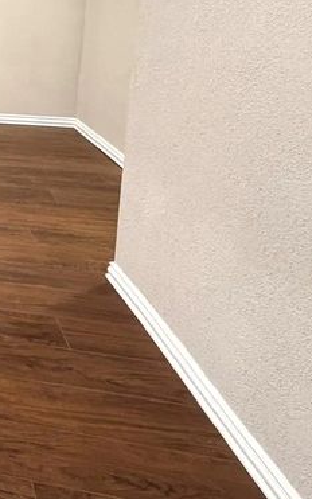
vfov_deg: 44.3
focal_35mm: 41
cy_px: 58
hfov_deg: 21.1
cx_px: -249
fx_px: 558
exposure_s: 1/60
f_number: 2.2
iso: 200
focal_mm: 2.22
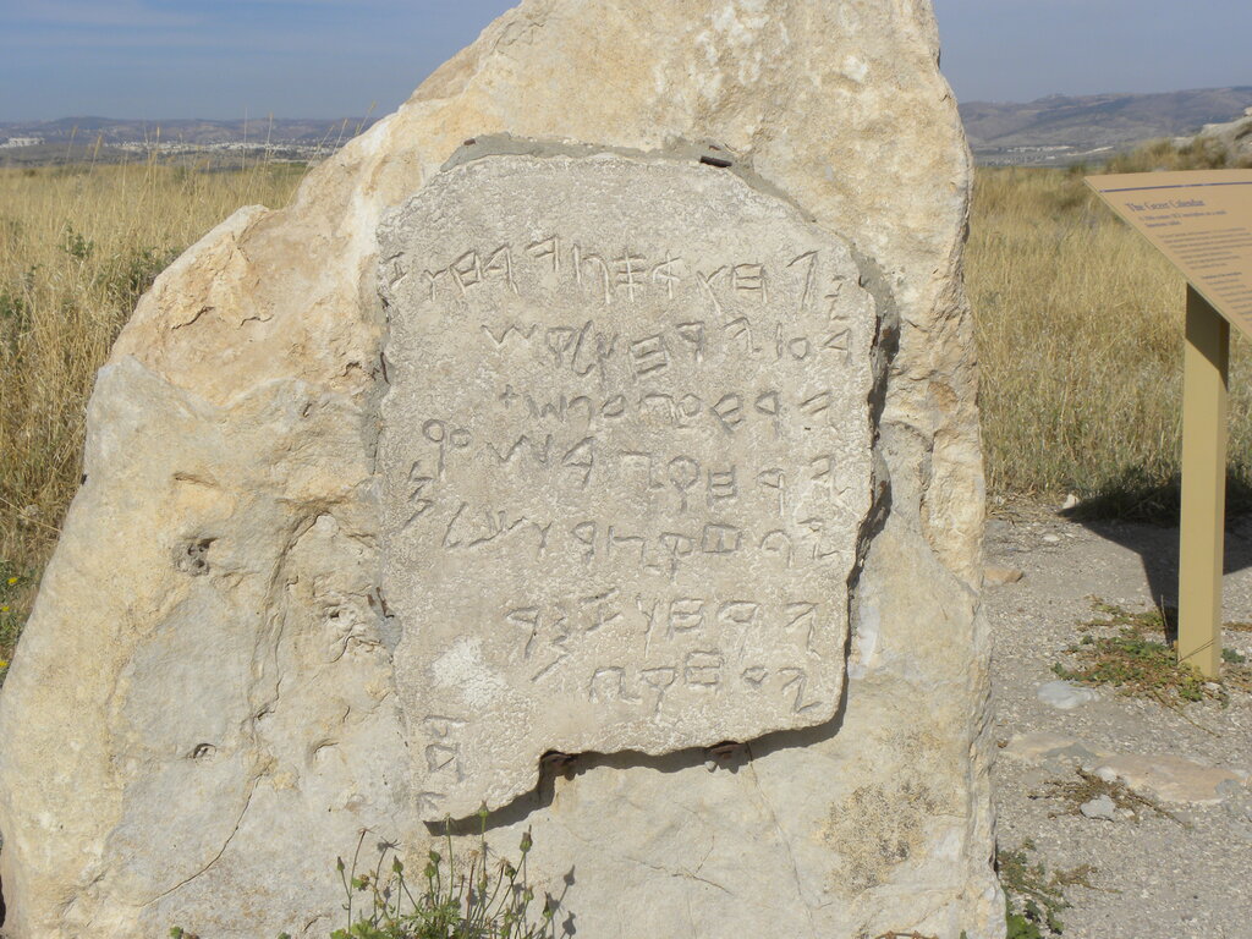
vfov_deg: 28.0
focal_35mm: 52
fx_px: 1881
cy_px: 470
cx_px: 626
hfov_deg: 36.8
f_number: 7.1
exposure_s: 1/508
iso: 64
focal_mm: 9.2
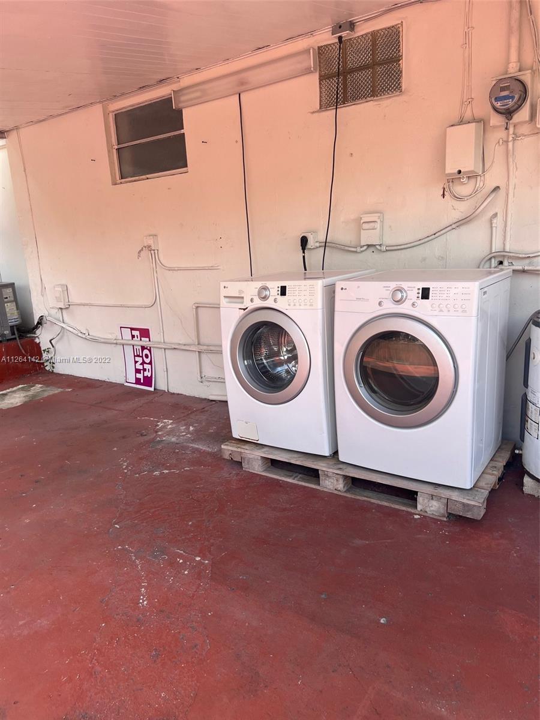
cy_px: 360
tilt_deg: -12.8
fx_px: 541
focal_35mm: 26
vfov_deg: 67.3
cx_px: 270
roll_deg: +5.0
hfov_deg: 53.1
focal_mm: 5.7
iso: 50
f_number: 1.5
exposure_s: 1/894
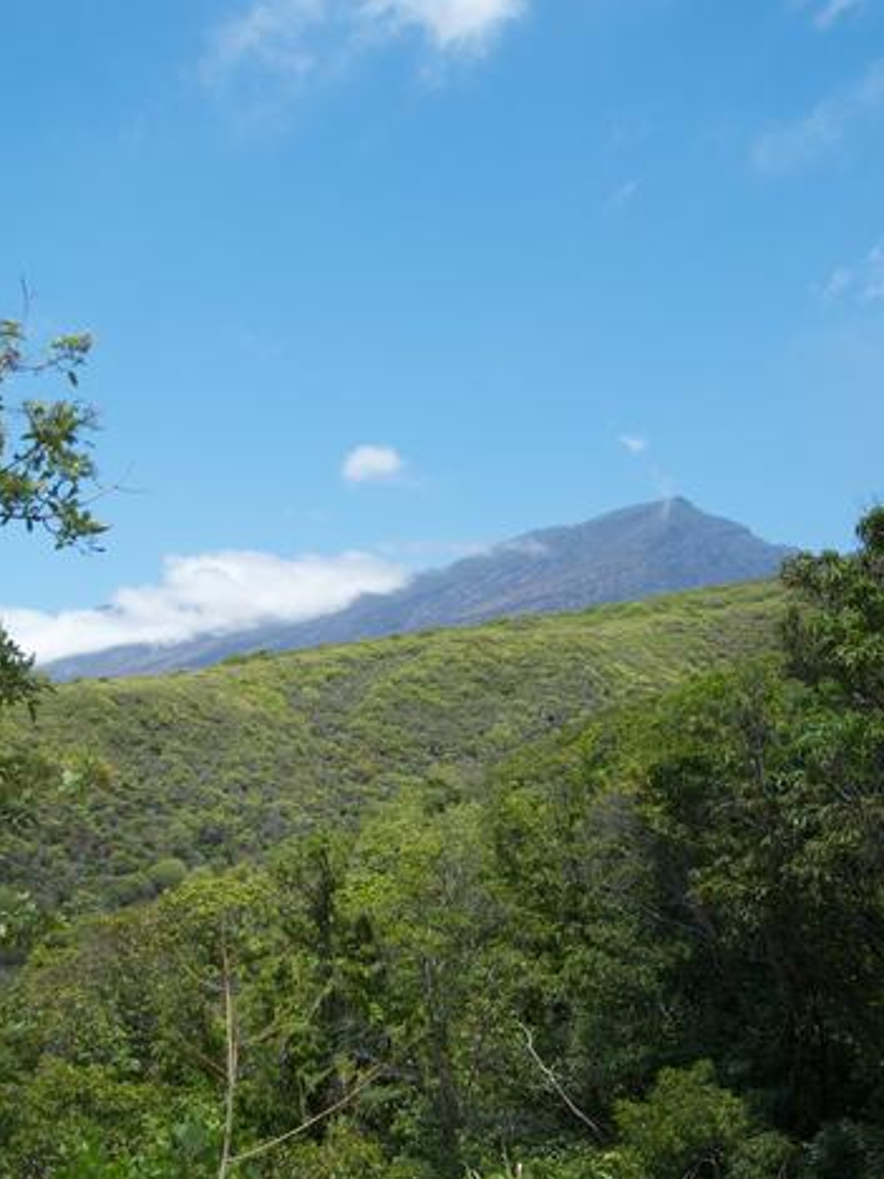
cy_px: 723
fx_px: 1771
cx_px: 481
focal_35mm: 52
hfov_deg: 28.0
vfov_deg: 36.6
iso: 100
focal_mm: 8.1
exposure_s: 1/872
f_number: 3.5
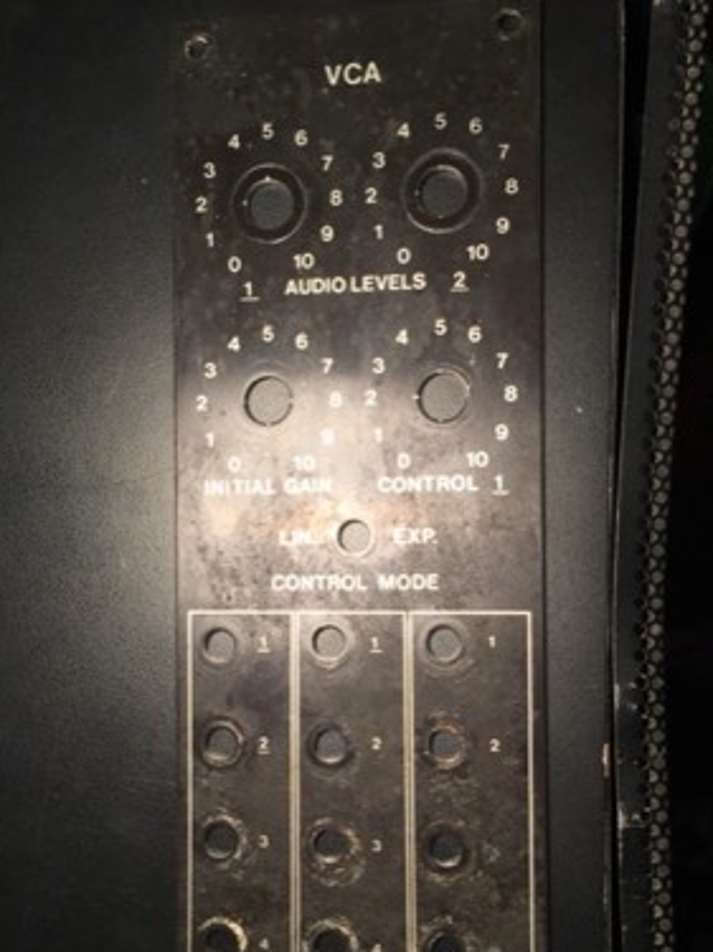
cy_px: 581
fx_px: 1017
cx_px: 354
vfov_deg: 49.8
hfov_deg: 38.6
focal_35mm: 37
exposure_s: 1/120
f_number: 2.2
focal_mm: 4.15
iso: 40
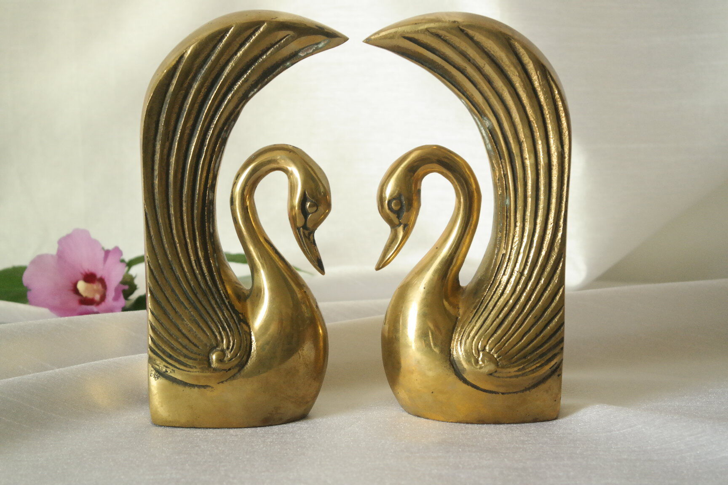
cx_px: 364
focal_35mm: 77
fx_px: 1557
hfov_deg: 26.3
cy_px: 242
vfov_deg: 17.7
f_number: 5.6
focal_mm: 50
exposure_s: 1/30
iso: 1600
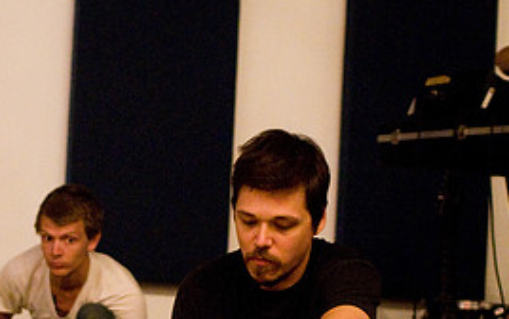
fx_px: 1374
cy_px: 307
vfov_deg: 13.1
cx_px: 116
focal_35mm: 99
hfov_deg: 20.8
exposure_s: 1/40
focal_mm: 30
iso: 1600
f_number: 1.4
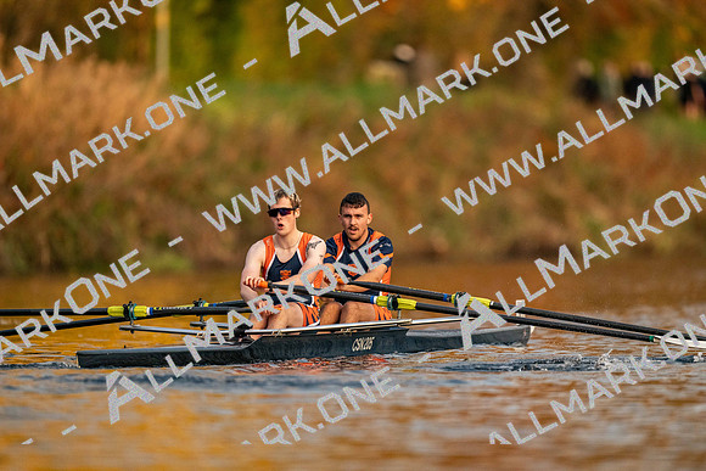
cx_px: 353
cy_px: 236
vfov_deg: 2.3
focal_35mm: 600
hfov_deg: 3.4
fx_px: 11769
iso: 3200
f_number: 4
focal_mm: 600
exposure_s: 1/2500
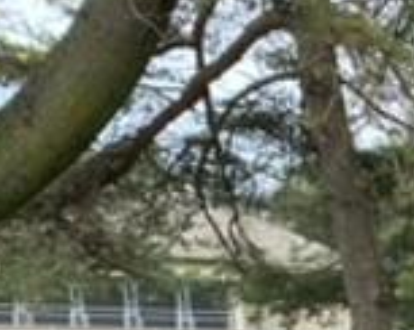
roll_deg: -2.2
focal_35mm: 133
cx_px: 980
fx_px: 1628
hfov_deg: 11.9
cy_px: 787
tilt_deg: -7.7
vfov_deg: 10.1
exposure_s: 1/122
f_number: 1.8
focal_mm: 4.25
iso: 32
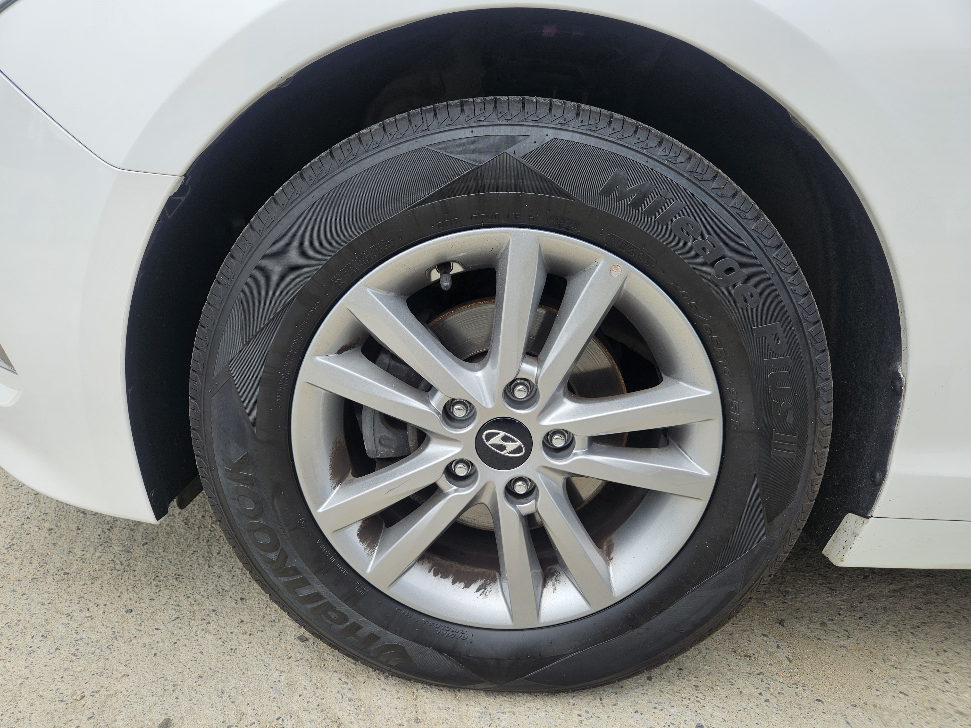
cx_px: 486
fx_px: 645
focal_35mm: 23
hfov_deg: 73.9
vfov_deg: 58.9
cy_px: 364
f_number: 1.8
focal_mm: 5.4
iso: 25
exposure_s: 1/1081
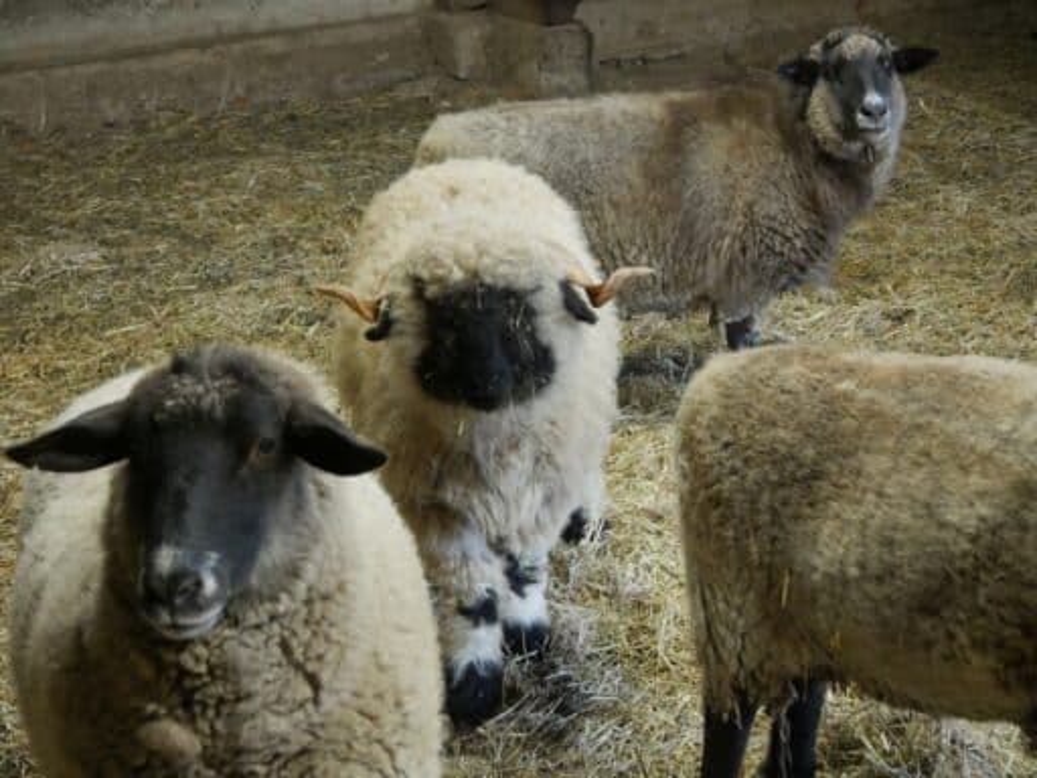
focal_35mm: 84
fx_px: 2516
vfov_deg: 17.6
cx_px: 518
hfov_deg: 23.3
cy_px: 389
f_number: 5.6
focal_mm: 42
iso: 3200
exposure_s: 1/13
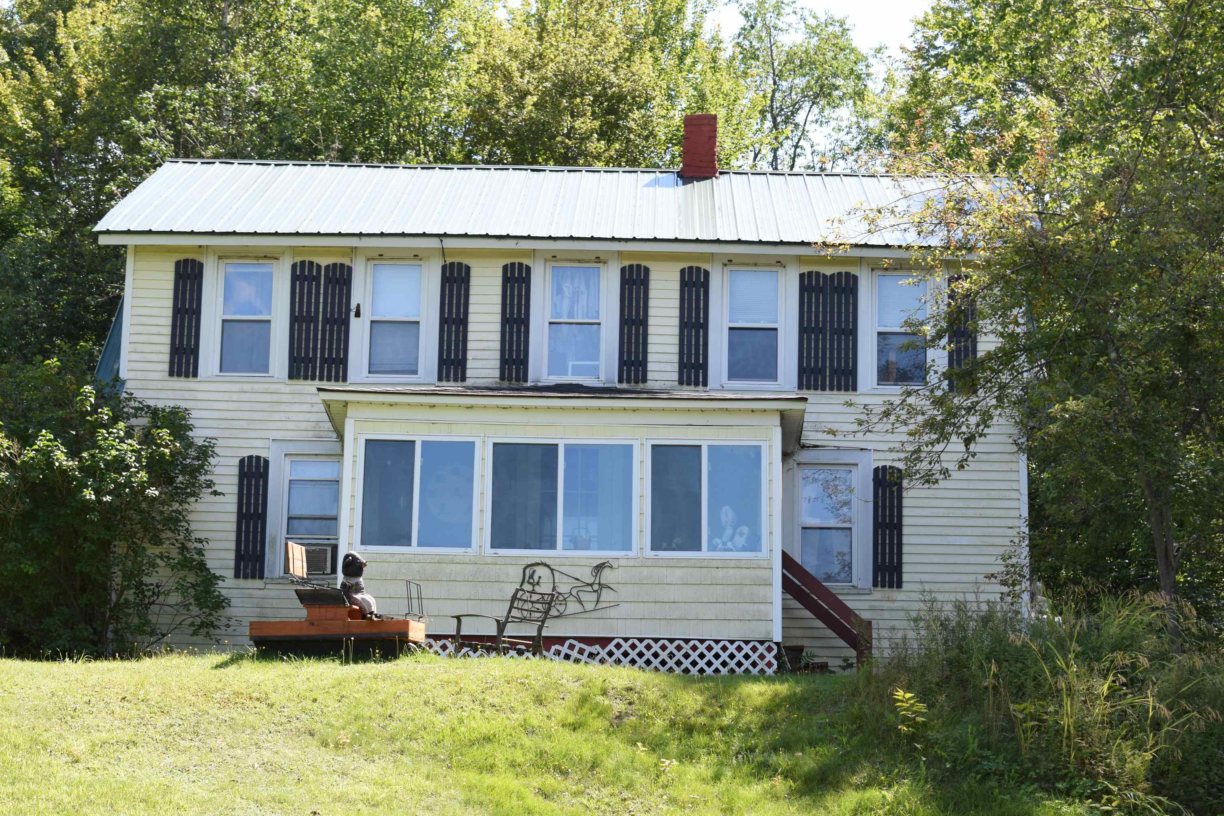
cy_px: 407
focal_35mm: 84
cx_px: 618
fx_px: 2839
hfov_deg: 24.3
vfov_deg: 16.4
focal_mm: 55
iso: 360
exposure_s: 1/250
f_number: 8
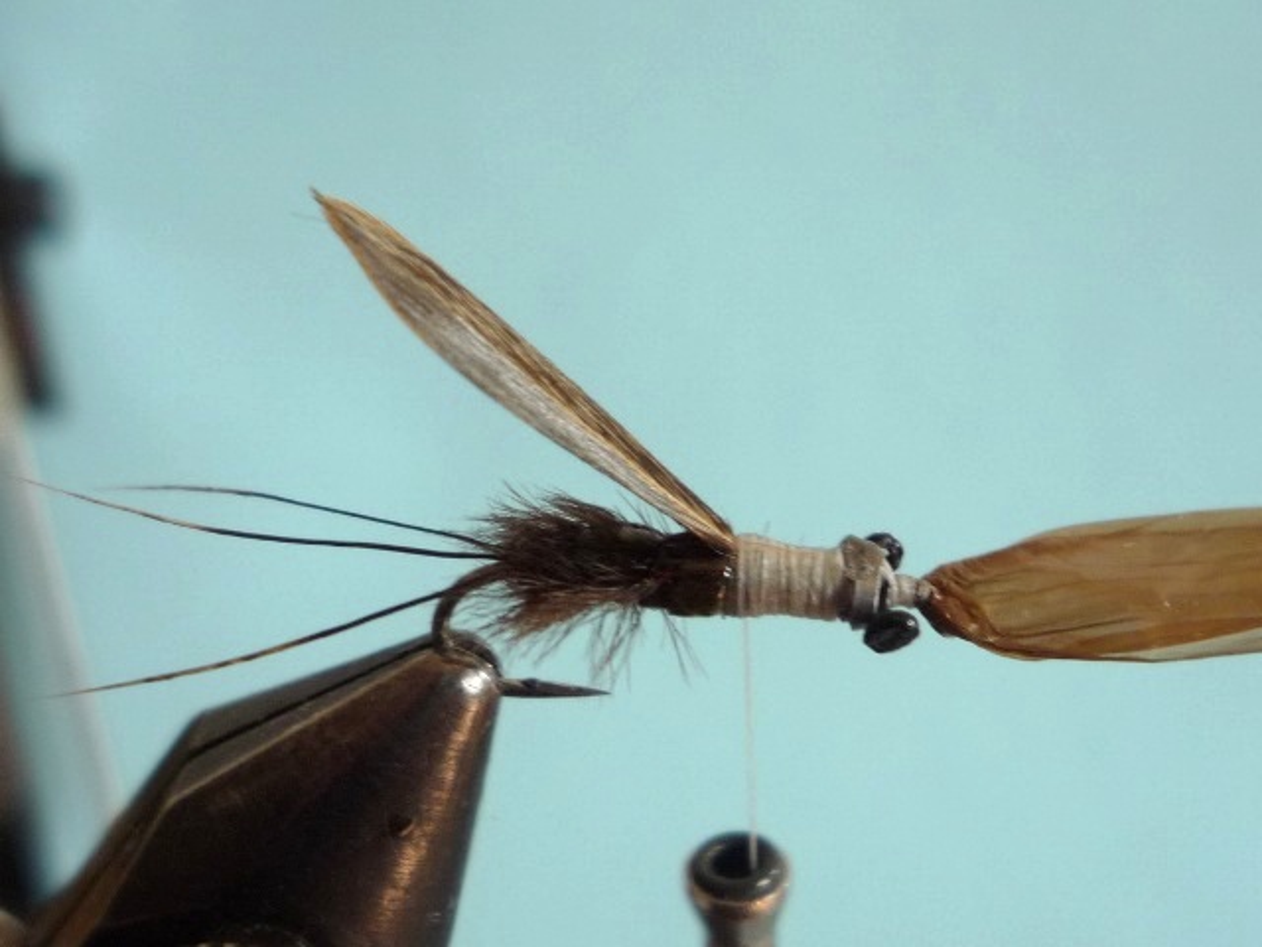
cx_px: 631
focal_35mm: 30
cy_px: 474
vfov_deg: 46.8
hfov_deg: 60.0
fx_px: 1094
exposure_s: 1/30
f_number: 3.3
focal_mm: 5.2
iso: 125
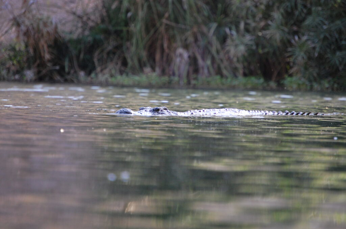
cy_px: 114
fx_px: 2878
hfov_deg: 6.9
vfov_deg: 4.6
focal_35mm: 300
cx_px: 173
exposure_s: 1/320
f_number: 5.6
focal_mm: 200
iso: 800
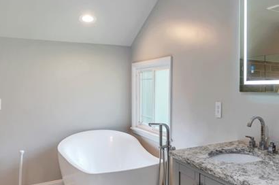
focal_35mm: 35
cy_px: 85
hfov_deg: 49.2
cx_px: 246
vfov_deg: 37.7
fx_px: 271
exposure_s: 1/5
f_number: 8
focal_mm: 14
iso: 100
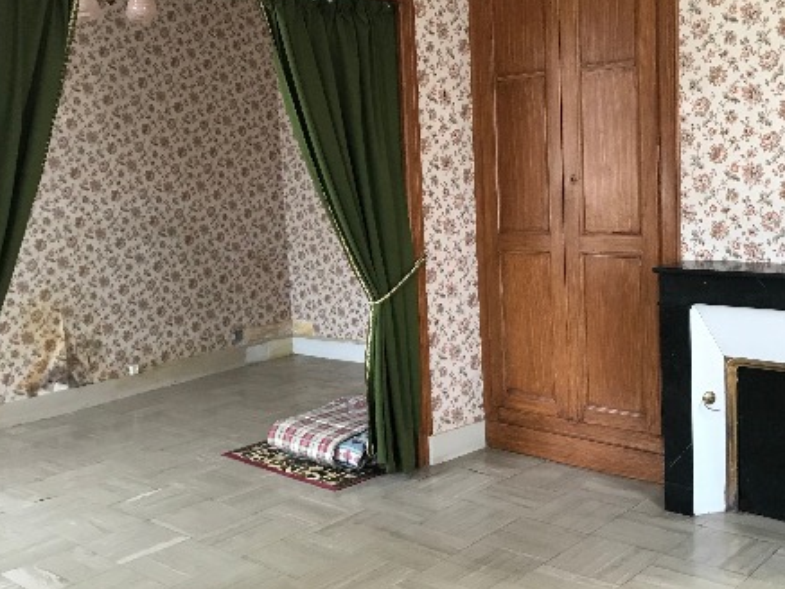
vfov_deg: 35.1
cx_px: 422
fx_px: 930
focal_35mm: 41
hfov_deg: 45.7
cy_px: 266
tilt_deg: -4.5
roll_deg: +3.1
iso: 64
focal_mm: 3.99
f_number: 1.8
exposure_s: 1/17
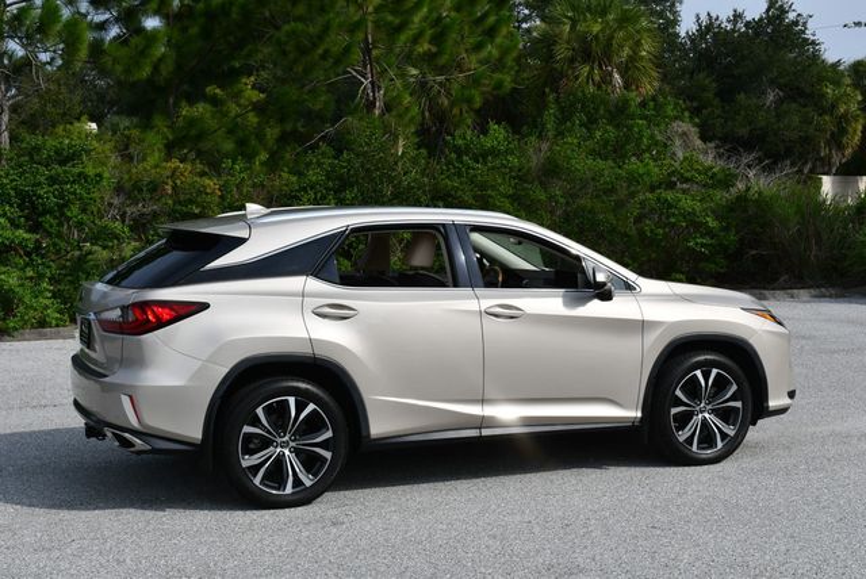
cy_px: 290
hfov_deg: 35.6
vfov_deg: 24.2
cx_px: 433
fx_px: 1348
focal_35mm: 56
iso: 100
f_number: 9
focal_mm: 28
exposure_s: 1/320
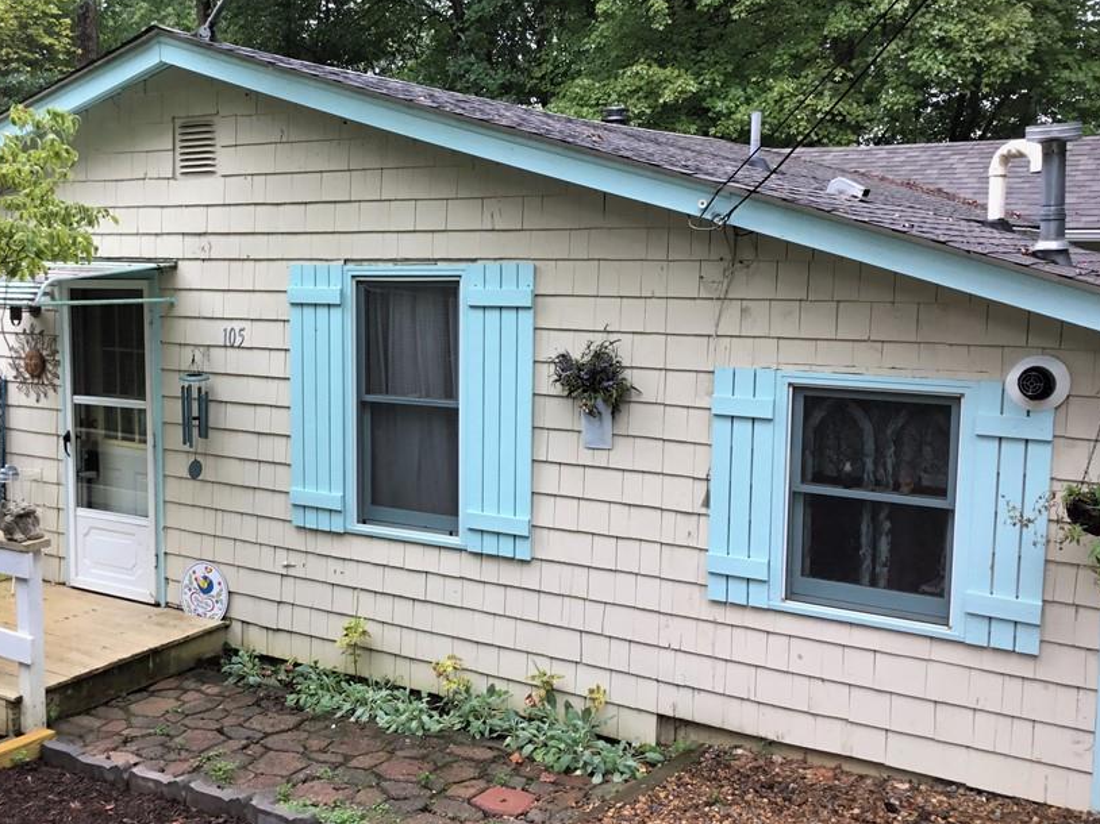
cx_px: 416
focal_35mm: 39
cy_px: 394
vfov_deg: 36.8
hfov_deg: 47.5
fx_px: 1239
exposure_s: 1/60
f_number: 2.4
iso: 32
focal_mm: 3.3
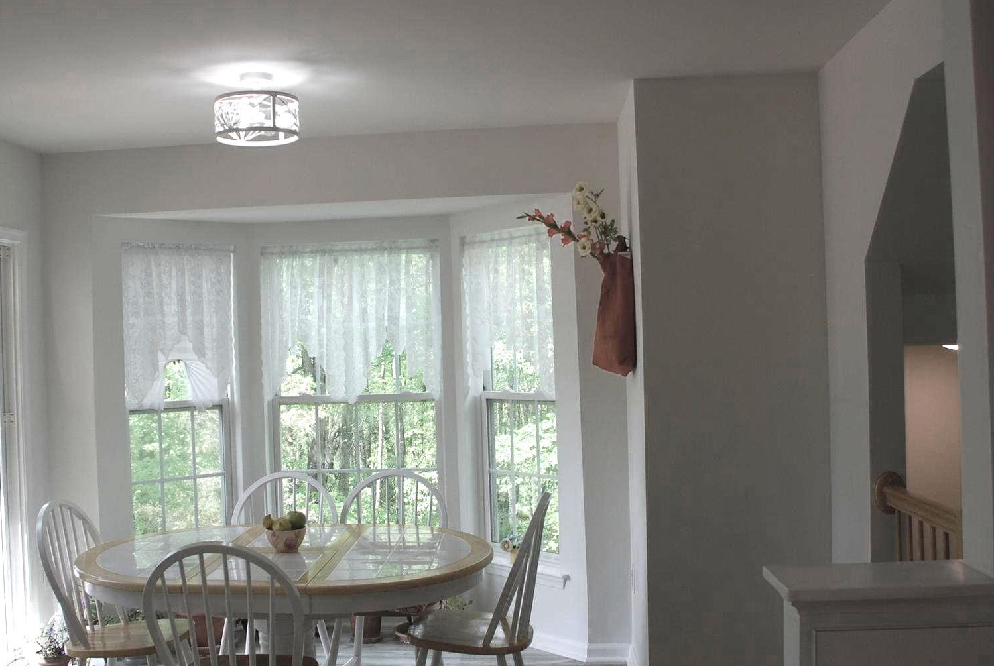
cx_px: 426
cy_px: 336
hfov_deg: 47.2
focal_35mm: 41
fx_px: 1134
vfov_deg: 32.8
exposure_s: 1/125
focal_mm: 20
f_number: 5.6
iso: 200
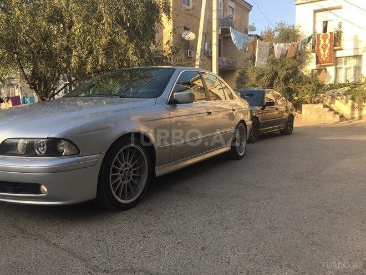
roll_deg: -0.9
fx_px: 307
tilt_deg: -5.5
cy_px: 138
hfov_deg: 61.7
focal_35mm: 29
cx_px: 183
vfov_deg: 48.2
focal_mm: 4.15
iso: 32
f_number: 2.2
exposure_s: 1/488
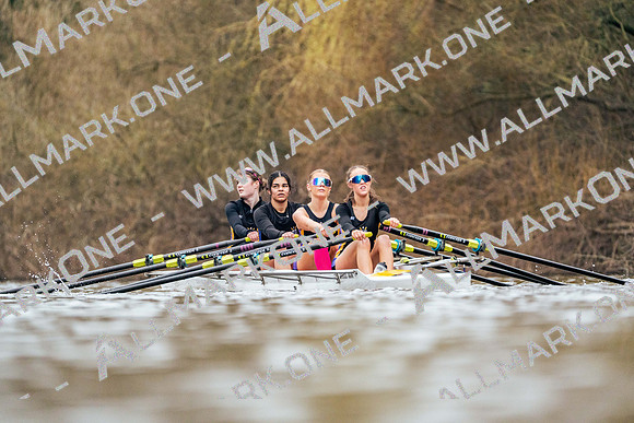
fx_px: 10569
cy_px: 212
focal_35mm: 600
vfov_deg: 2.3
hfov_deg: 3.4
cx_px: 317
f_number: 6.3
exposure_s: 1/2000
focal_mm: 600
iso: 5000
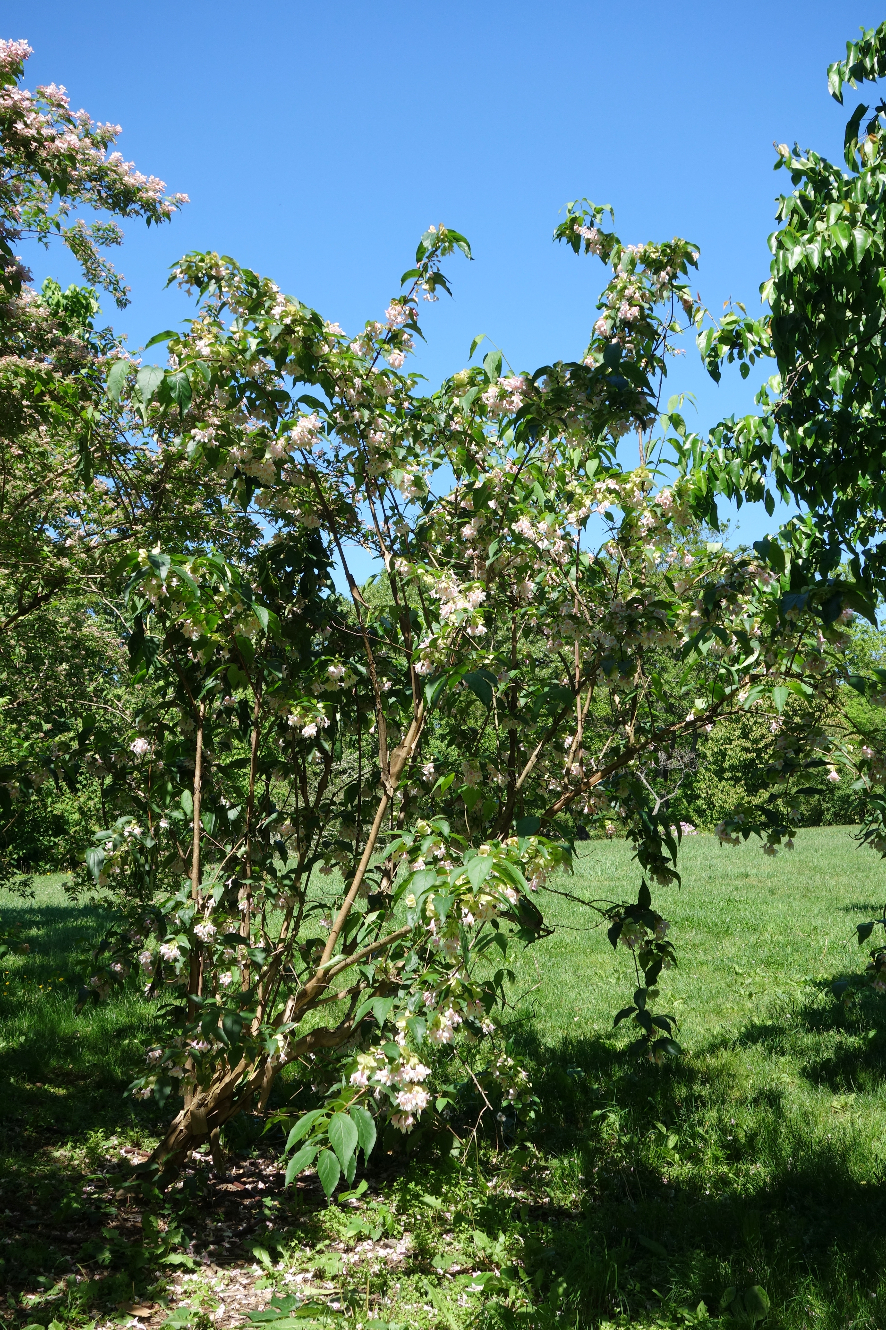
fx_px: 1440
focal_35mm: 39
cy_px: 665
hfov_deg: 34.2
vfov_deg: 49.6
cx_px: 443
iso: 125
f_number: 5.6
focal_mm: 14.4
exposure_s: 1/320
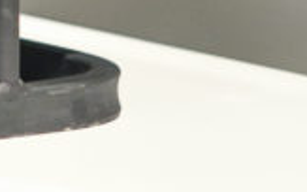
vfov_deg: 4.0
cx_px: -178
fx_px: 2670
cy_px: -425
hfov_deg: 6.5
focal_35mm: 319
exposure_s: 1/100
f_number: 2
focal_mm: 50
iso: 400
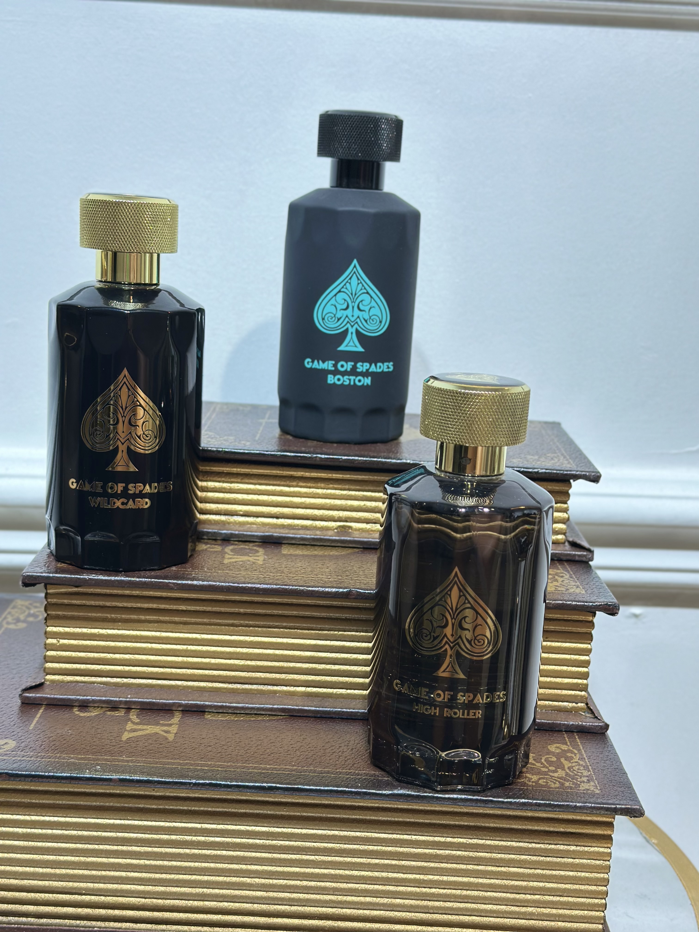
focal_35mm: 48
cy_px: 466
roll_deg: -3.6
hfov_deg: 30.3
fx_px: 1292
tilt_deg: -12.8
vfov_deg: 39.7
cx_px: 350
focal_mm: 6.86
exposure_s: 1/253
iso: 80
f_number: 1.78
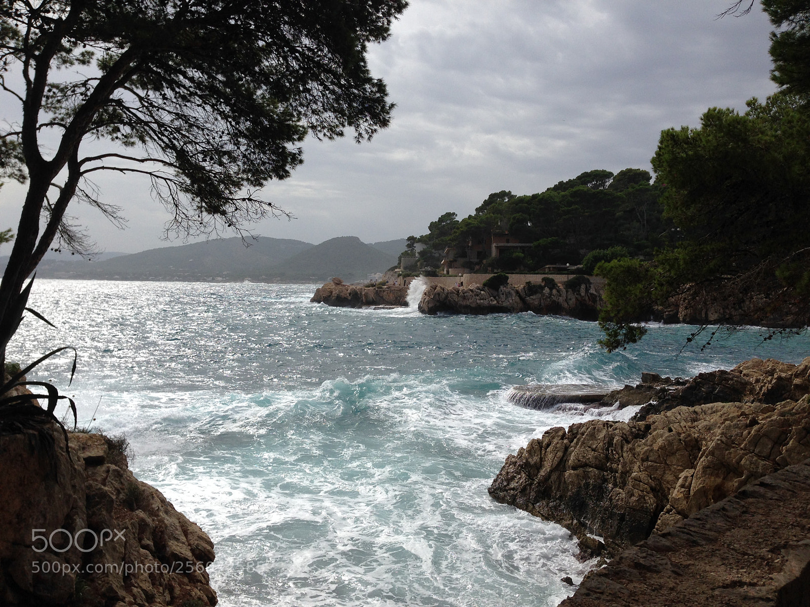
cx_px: 405
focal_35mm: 33
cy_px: 304
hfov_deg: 55.4
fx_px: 772
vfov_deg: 42.9
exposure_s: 1/2710
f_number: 2.4
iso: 50
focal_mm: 4.12
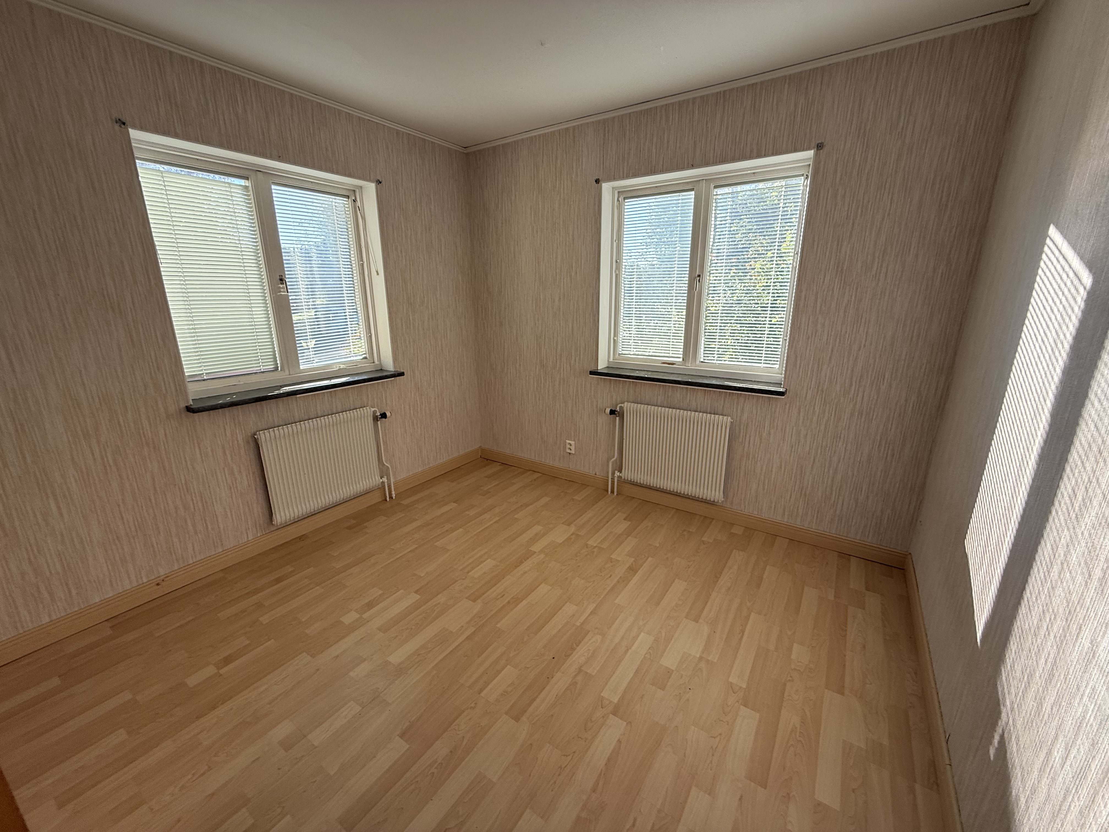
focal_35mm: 14
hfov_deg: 102.1
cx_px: 554
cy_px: 416
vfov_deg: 85.7
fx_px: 449
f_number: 2.2
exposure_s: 1/335
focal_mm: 2.22
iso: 64
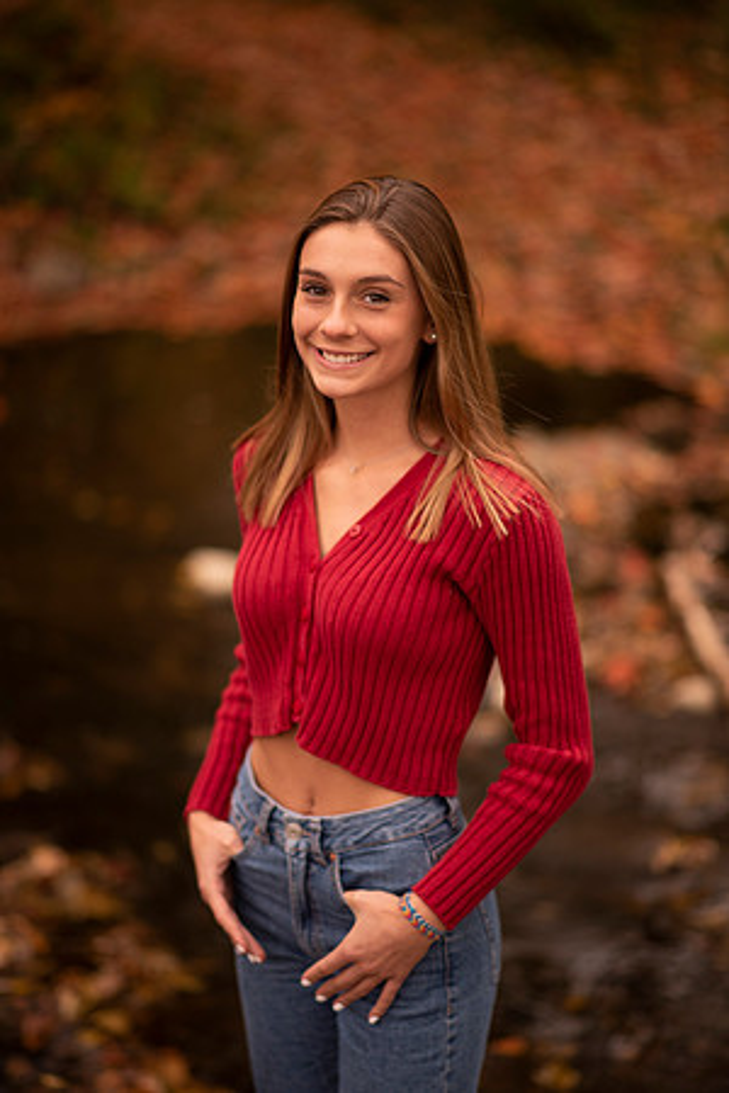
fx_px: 2582
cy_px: 546
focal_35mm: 85
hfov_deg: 16.1
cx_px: 364
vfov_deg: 23.9
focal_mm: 85
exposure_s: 1/500
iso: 100
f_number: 1.8
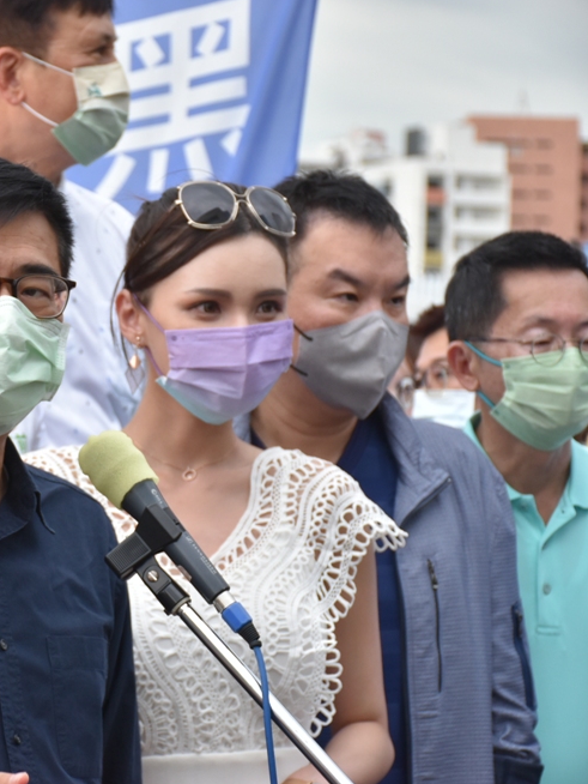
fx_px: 3056
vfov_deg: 14.6
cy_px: 392
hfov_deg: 10.9
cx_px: 4
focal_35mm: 135
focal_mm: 62
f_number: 5
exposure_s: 1/250
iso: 560
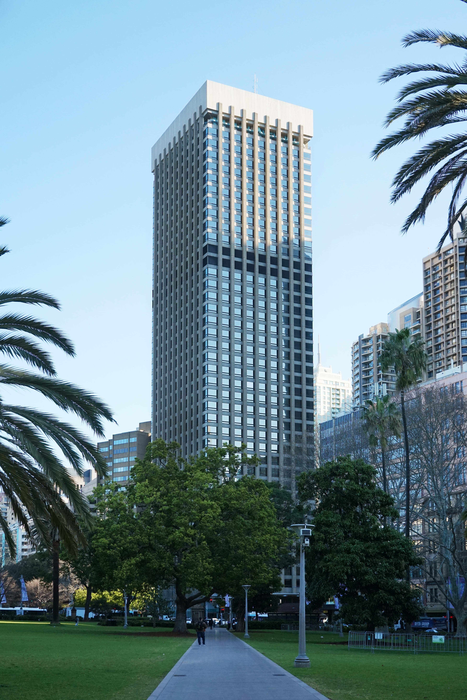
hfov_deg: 31.9
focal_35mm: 42
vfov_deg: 46.4
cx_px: 234
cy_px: 350
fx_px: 817
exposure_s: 1/320
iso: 640
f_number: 11
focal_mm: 42
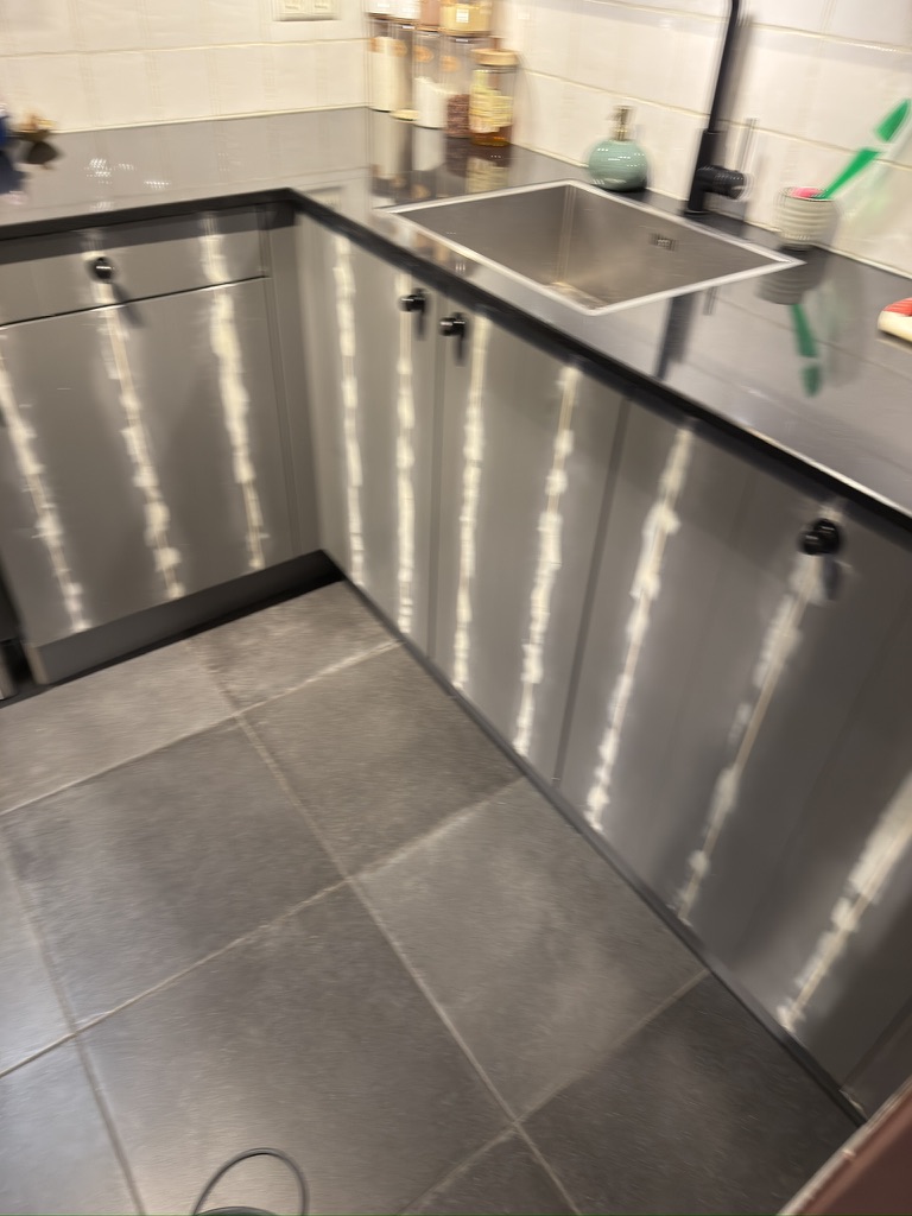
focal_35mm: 24
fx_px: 843
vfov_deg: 71.6
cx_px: 456
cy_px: 608
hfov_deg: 56.8
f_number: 1.78
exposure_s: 1/33
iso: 320
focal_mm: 6.76
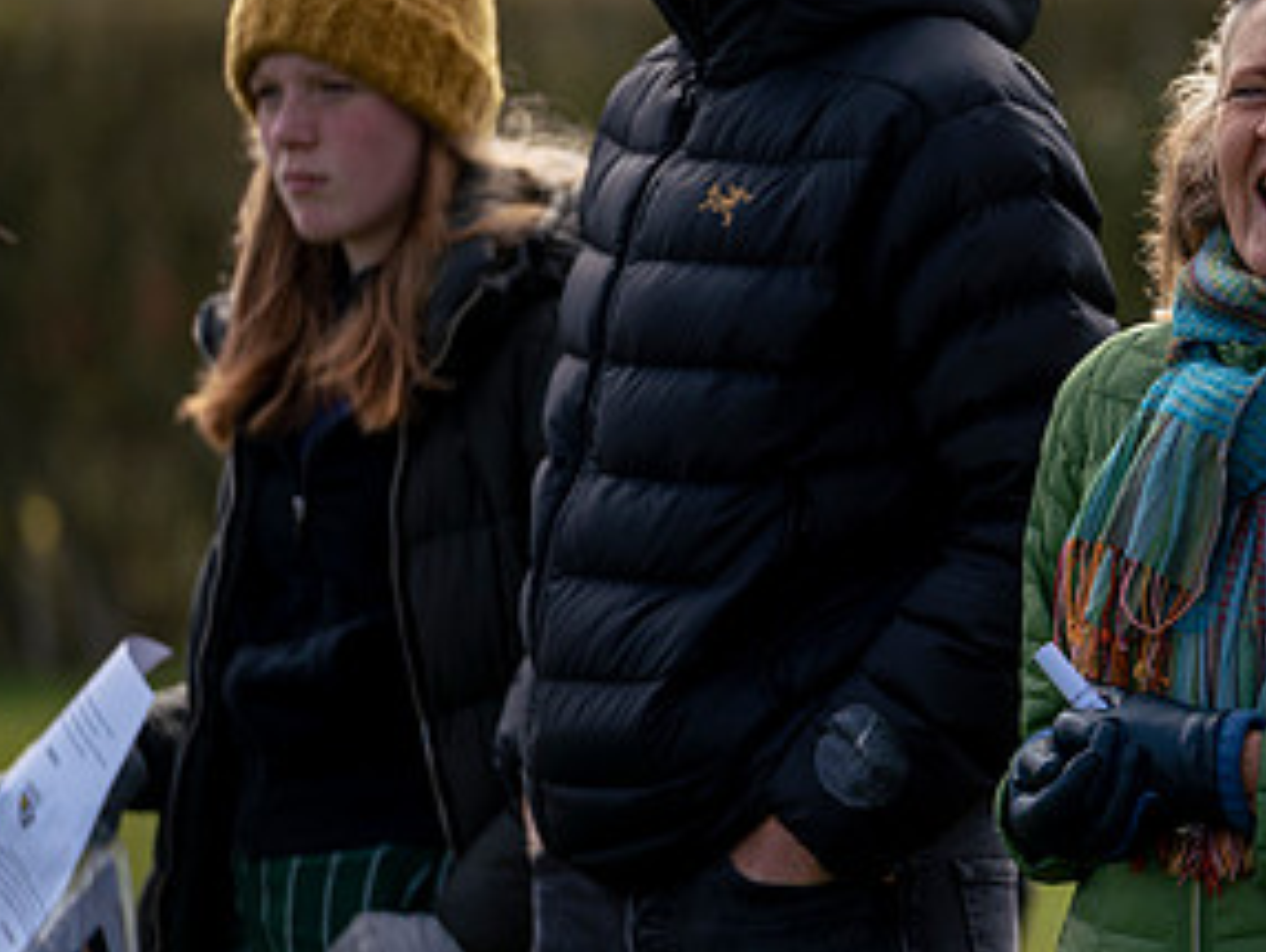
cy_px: 361
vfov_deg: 4.9
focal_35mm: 304
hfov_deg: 6.5
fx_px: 11127
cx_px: 1182
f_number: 3.2
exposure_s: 1/500
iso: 100
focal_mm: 156
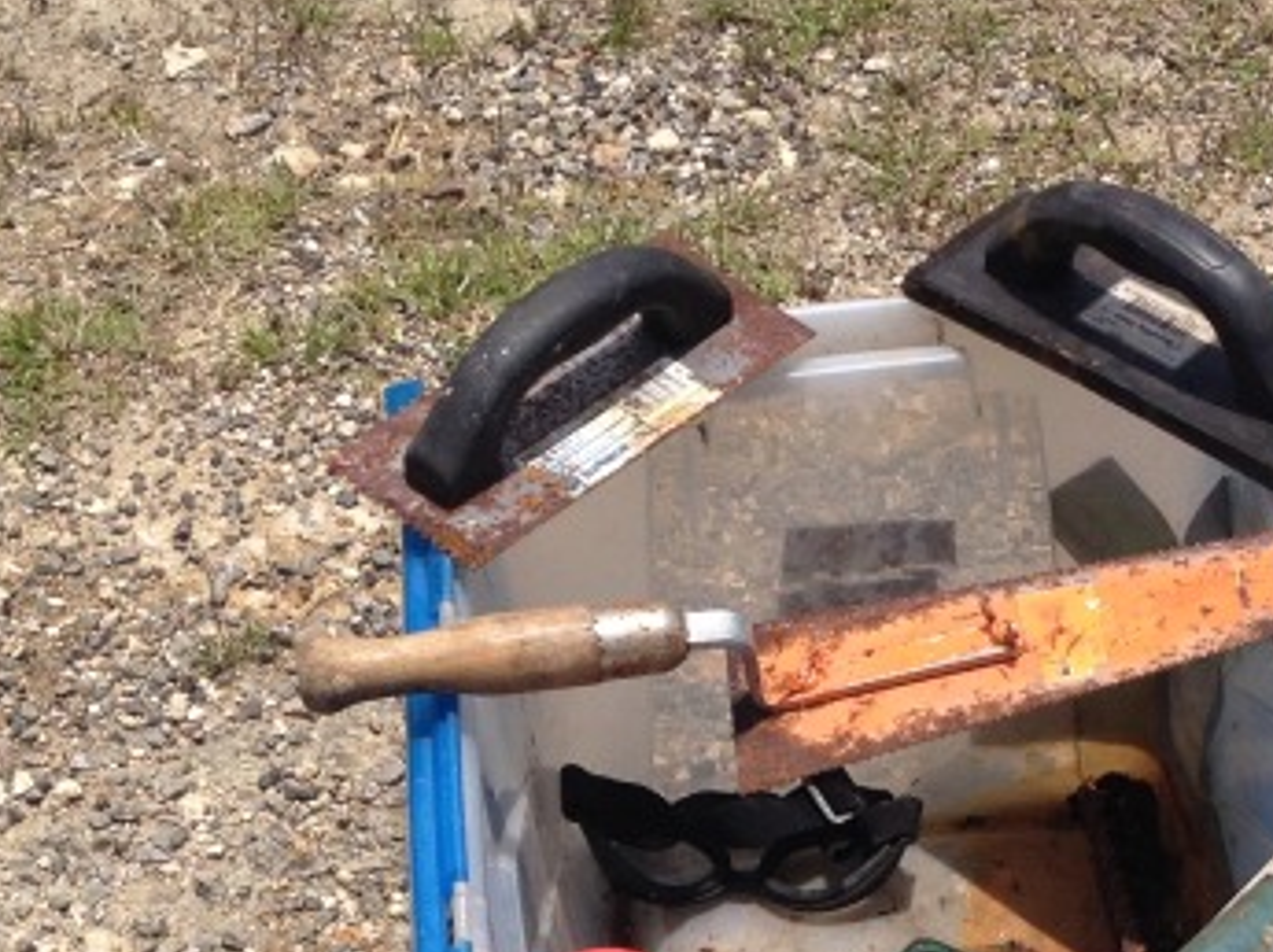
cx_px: 790
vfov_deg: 13.7
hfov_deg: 18.9
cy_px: 1214
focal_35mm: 104
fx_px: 3821
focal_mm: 4.28
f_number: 2.4
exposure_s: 1/1972
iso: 50
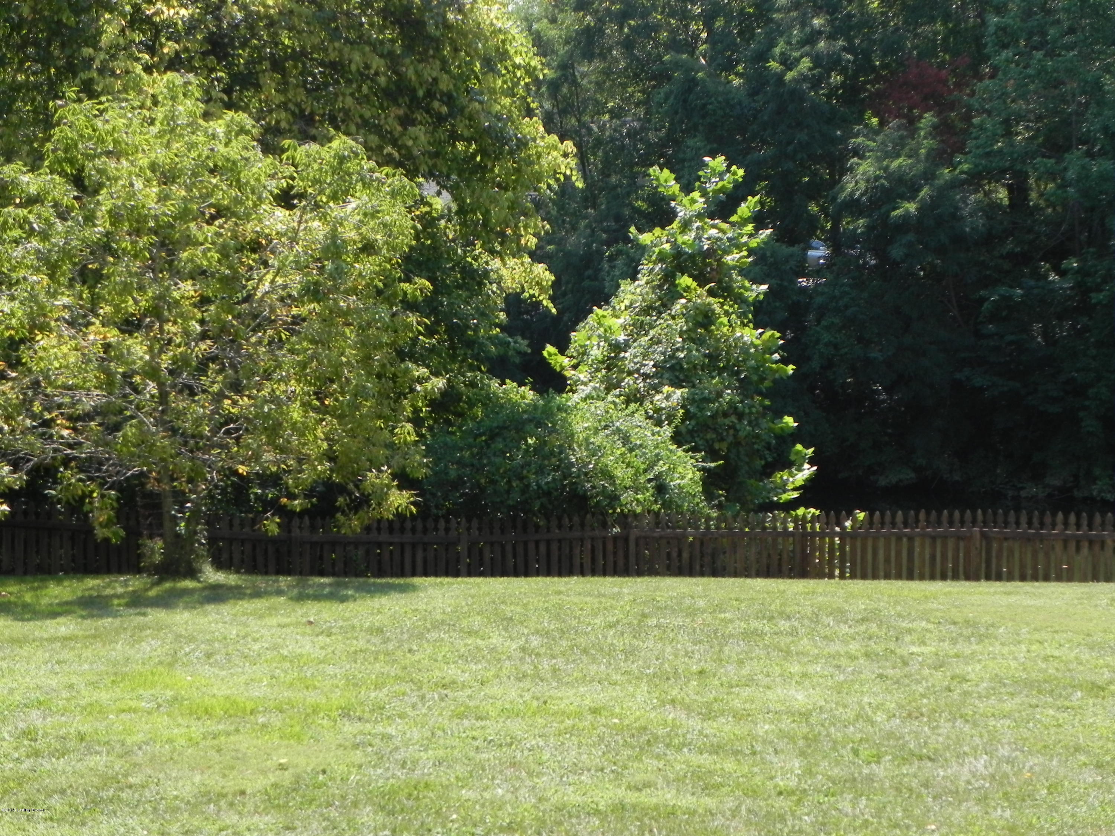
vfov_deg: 22.3
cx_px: 558
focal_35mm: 66
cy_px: 418
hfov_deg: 29.4
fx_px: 2126
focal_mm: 11.8
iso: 167
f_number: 3.5
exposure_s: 1/500
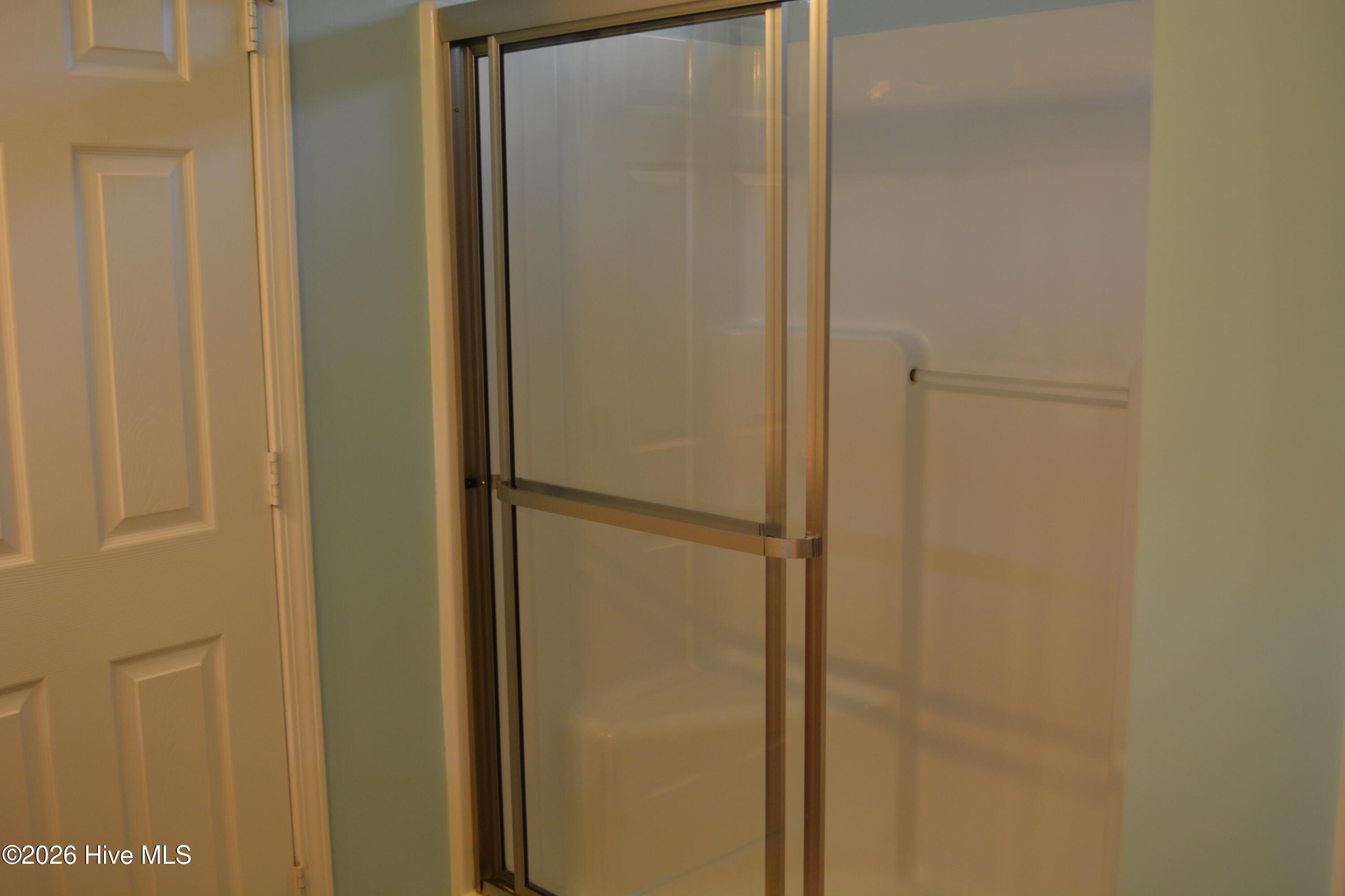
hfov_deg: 53.1
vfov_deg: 36.9
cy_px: 448
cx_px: 672
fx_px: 1345
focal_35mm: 36
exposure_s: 1/80
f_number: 4.5
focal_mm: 24
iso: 400
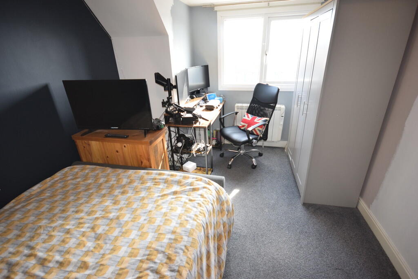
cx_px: 209
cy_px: 140
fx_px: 200
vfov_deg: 69.7
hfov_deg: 92.4
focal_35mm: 17
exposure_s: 1/100
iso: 800
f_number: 5
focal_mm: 11.5
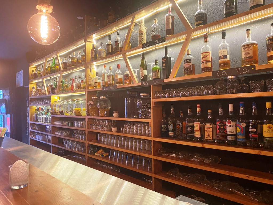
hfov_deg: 67.3
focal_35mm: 26
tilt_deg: +0.6
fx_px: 205
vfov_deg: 53.1
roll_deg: +0.2
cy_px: 102
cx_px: 136
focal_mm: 4.25
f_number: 1.8
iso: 400
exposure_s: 1/50
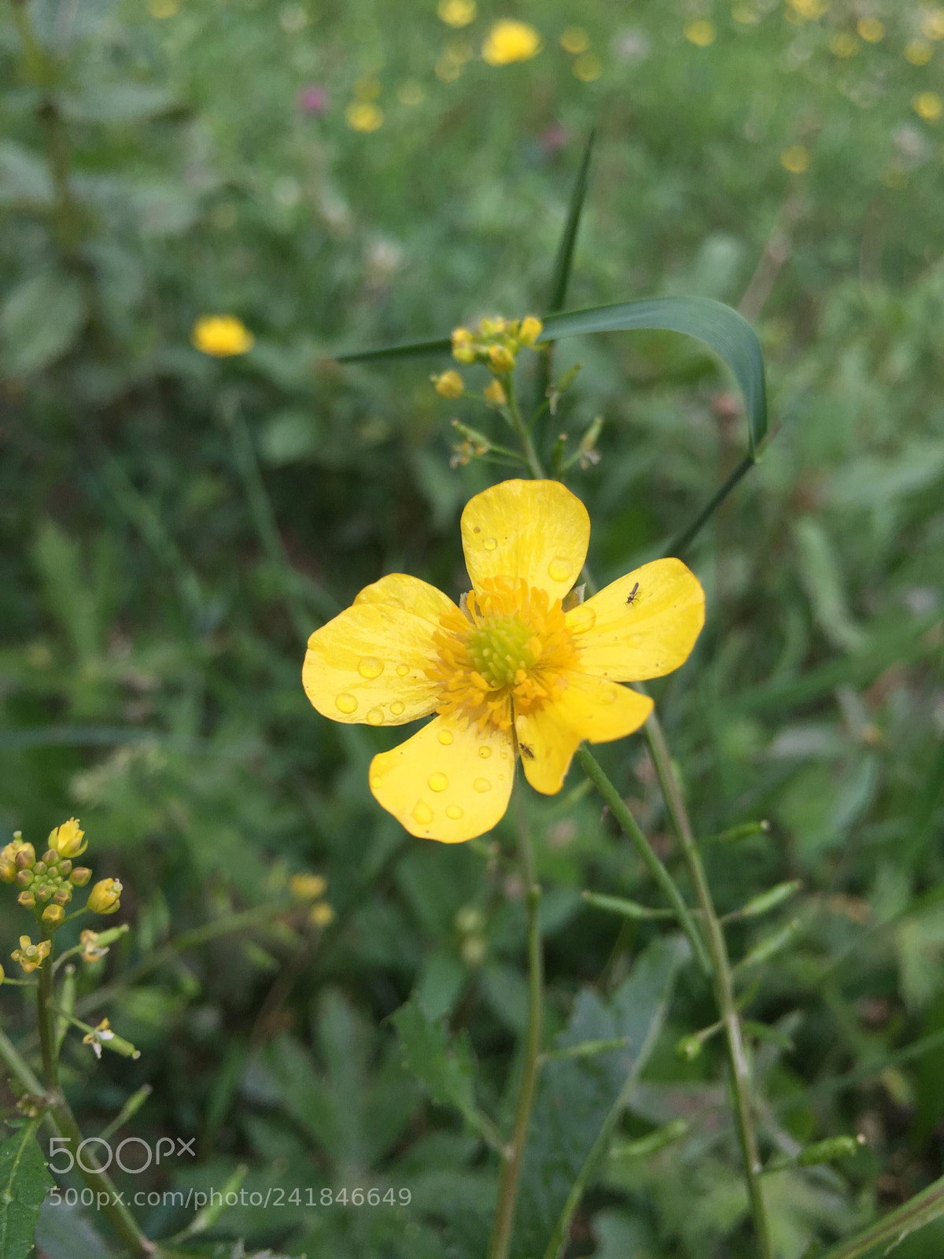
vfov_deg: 61.7
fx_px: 1054
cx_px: 472
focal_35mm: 29
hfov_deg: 48.2
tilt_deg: -60.2
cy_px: 630
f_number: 2.2
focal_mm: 4.15
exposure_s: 1/608
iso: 32
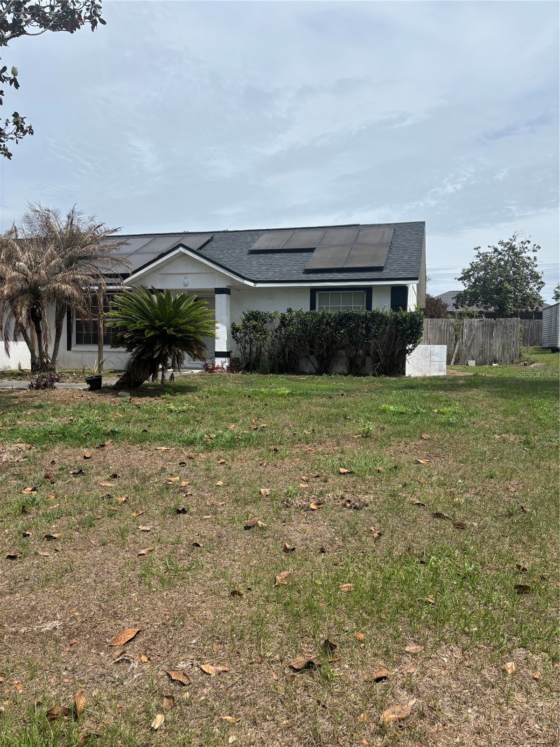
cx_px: 280
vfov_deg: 67.3
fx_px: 561
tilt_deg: -2.3
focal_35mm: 26
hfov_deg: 53.1
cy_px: 374
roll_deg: -1.6
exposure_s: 1/5348
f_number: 1.6
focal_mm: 5.96
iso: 50
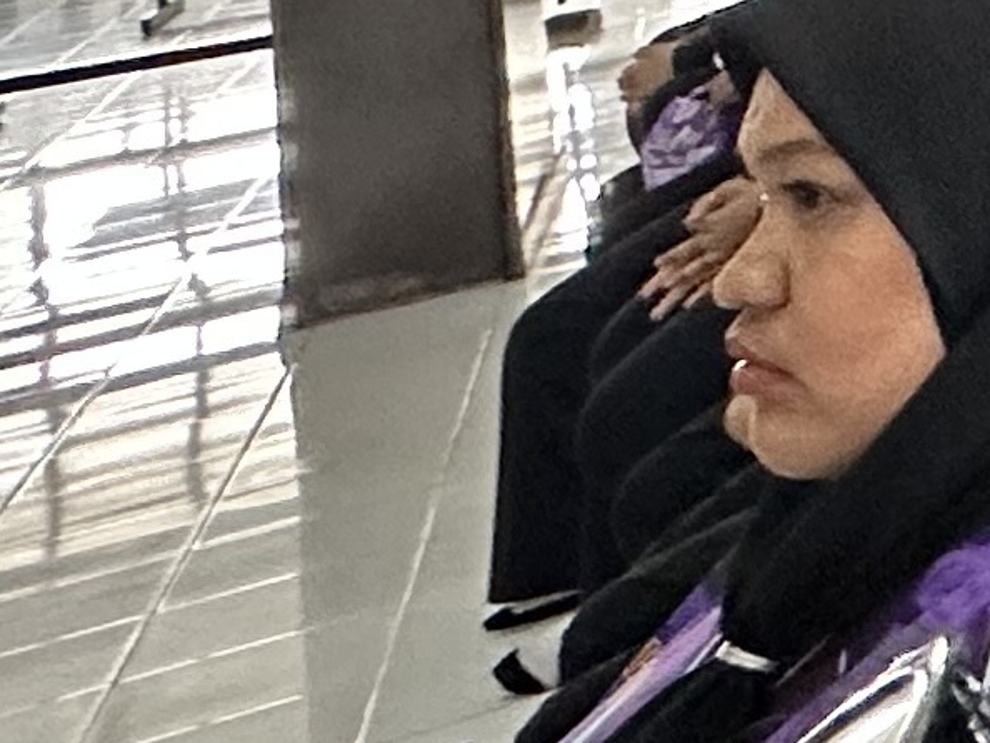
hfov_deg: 12.8
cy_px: -823
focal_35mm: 95
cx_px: 2672
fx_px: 2718
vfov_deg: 13.1
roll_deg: +6.0
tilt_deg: +3.6
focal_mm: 2.22
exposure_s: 1/99
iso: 200
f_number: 2.2
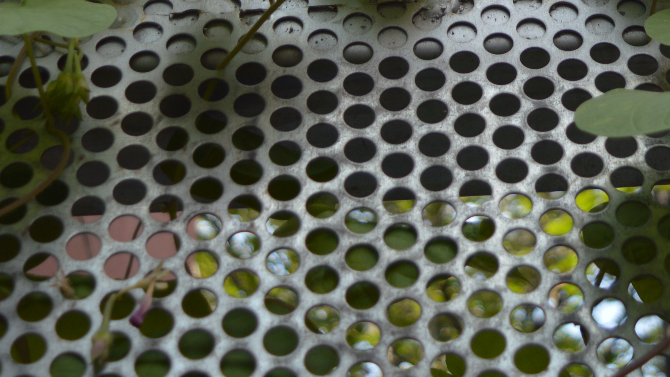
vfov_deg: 12.0
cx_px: 504
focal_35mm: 95
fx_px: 1694
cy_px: -206
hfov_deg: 22.2
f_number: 3.8
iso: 100
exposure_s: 1/200
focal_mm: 23
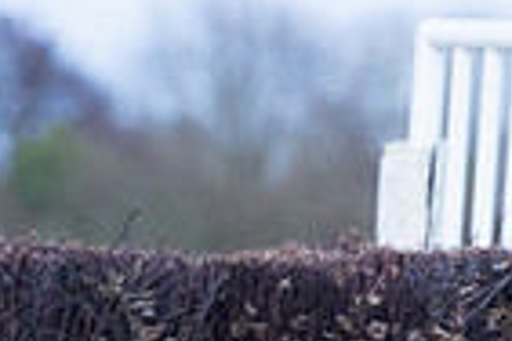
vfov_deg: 1.3
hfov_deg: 2.0
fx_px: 14577
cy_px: -91
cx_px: -431
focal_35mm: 1025
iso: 1250
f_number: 3.5
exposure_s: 1/1250
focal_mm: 175
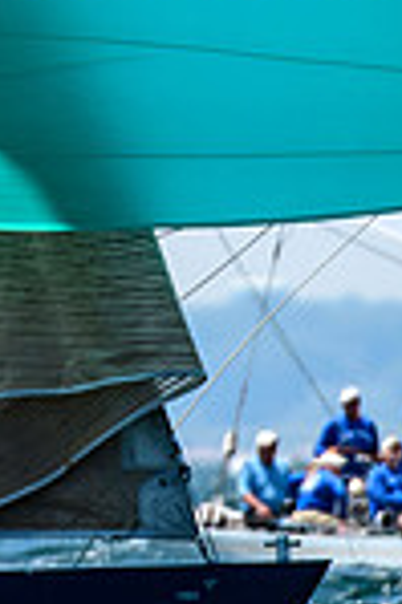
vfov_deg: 0.8
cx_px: -258
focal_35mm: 2724
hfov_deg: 0.5
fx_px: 45730
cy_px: -61
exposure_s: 1/2500
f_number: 5
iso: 400
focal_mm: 400
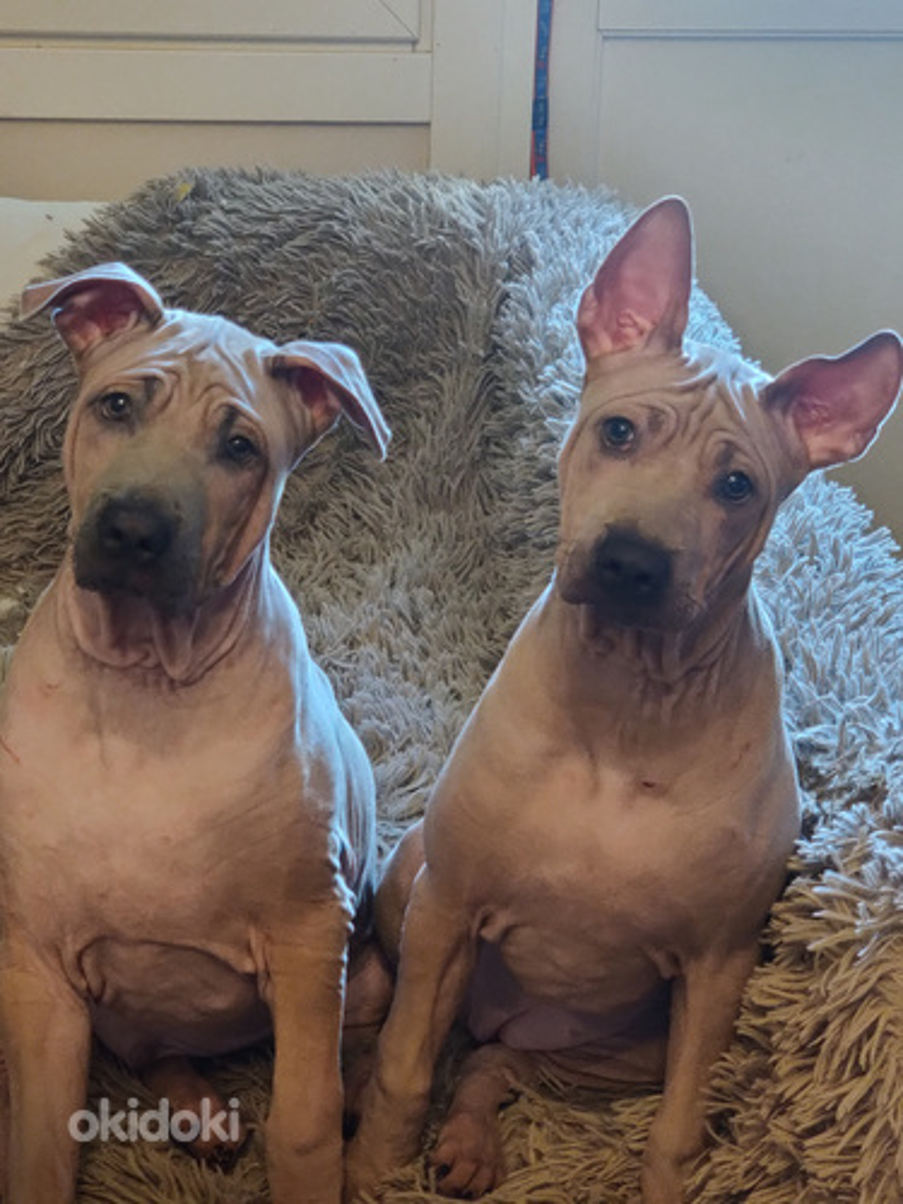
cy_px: 602
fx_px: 2574
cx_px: 452
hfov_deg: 19.9
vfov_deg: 26.3
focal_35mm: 74
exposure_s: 1/20
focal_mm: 6.95
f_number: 2.44
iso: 1250
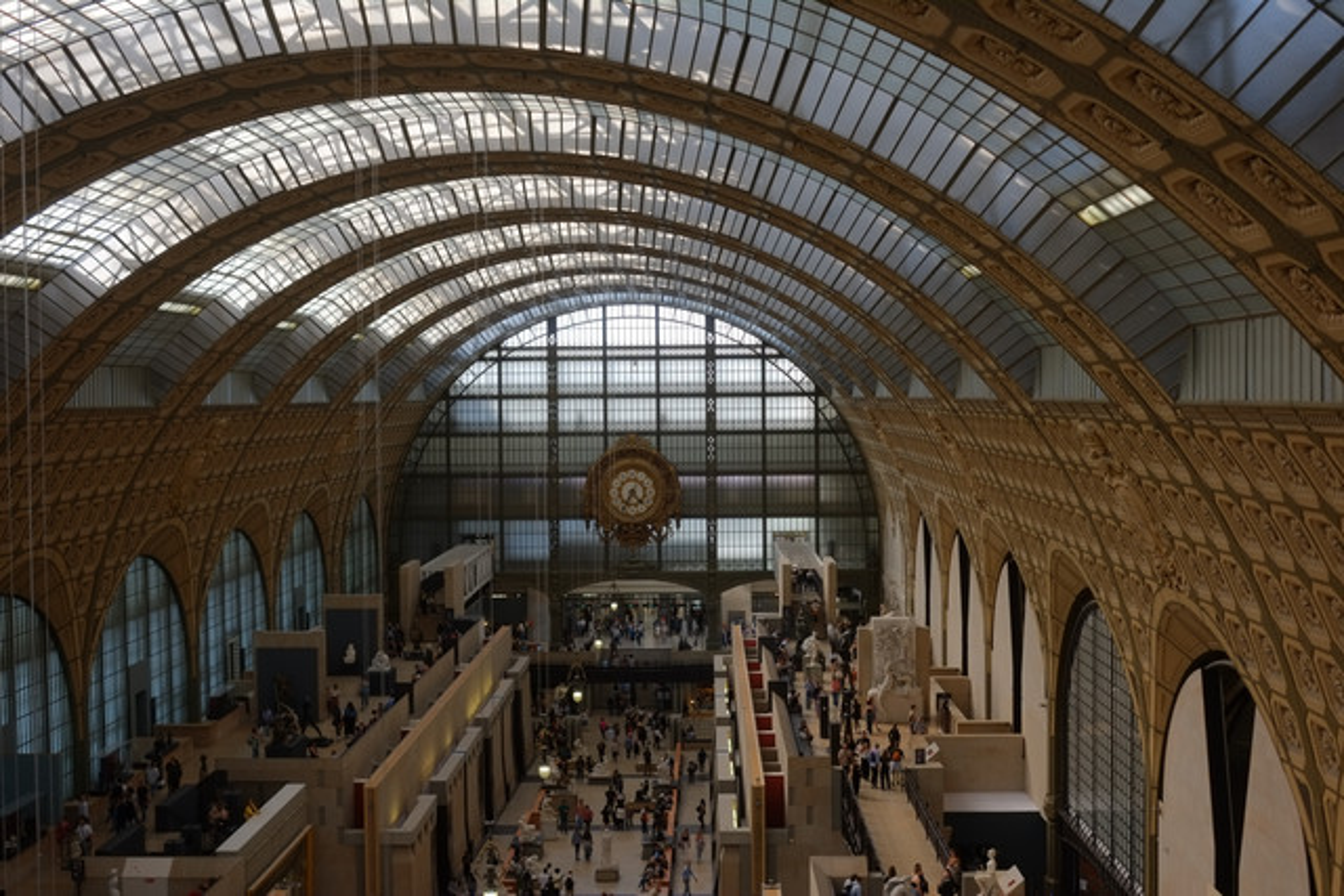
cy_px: 448
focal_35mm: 41
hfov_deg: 47.4
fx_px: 1531
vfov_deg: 32.6
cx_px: 672
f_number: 3.6
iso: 200
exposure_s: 1/160
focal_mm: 27
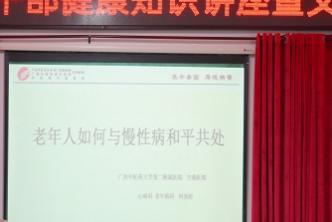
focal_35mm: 103
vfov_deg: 13.1
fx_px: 950
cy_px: 223
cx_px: 87
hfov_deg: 19.7
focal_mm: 43
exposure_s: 1/160
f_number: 4
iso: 1600
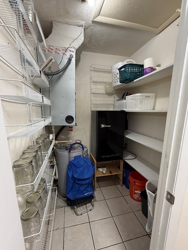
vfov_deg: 94.3
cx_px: 96
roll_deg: -1.0
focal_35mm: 16
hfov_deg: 78.1
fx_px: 116
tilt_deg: -12.0
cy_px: 135
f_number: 2.2
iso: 320
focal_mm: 2.22
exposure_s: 1/60
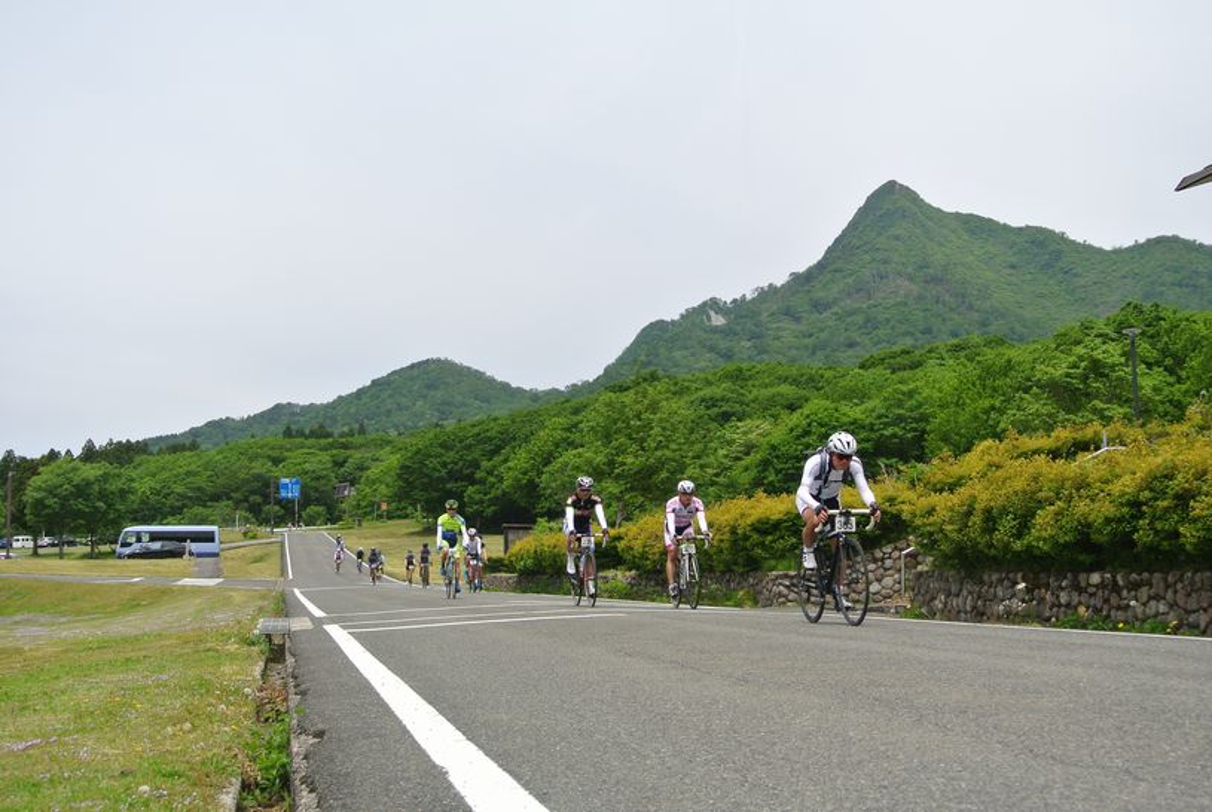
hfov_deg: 40.3
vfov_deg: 27.6
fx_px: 1652
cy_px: 406
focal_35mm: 49
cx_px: 606
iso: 100
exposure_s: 1/640
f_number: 4.5
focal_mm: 18.2
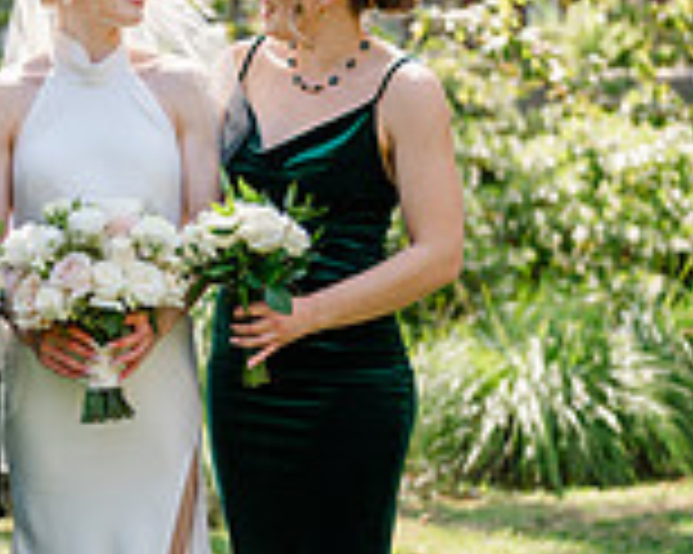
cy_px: 356
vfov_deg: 11.2
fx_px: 2808
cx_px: 94
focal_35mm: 137
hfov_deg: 14.0
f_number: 1.8
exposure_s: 1/800
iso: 64
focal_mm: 50
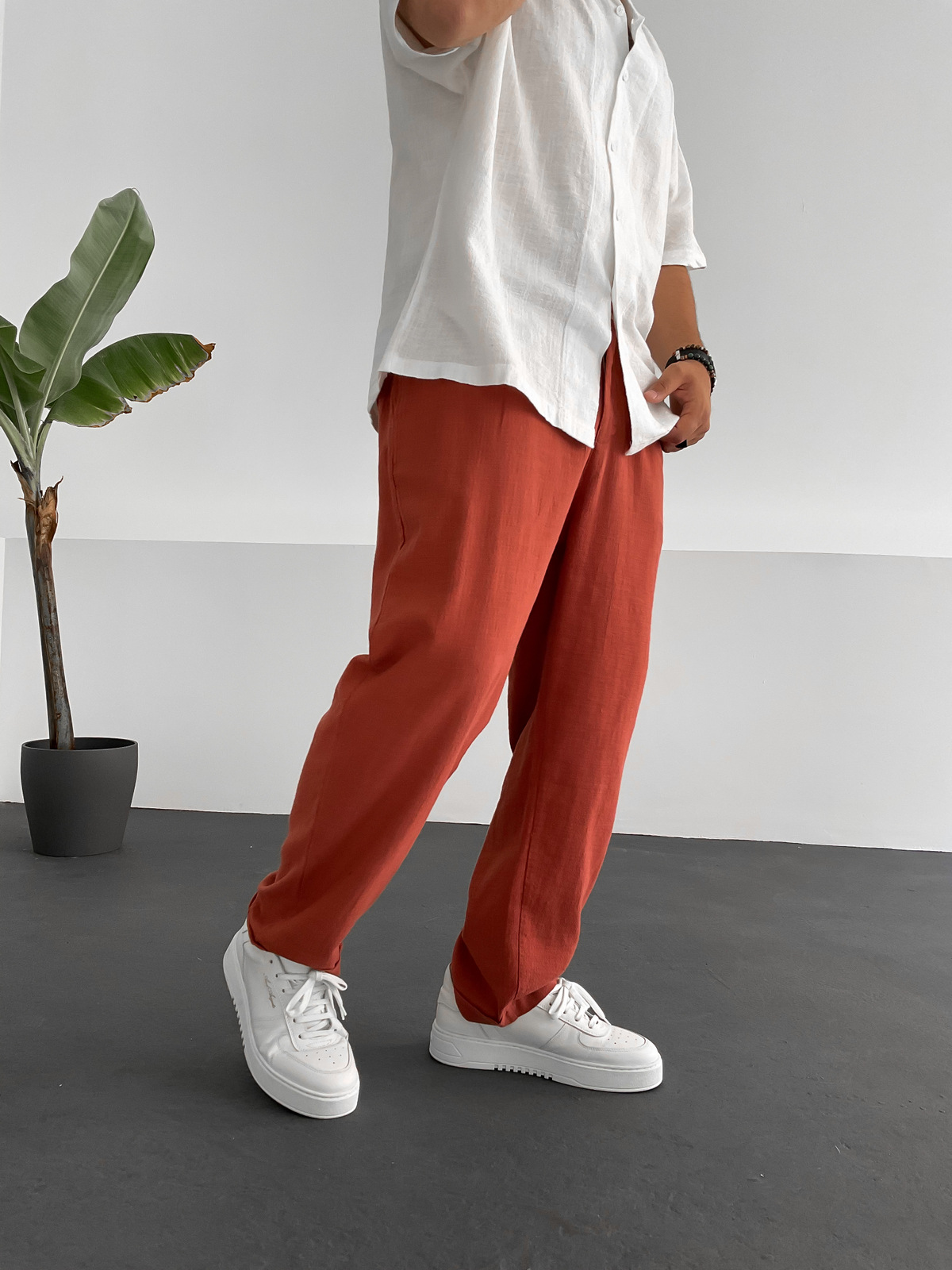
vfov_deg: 61.7
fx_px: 1063
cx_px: 476
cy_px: 635
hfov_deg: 48.2
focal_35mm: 29
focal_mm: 3
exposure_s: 1/120
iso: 50
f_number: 1.8
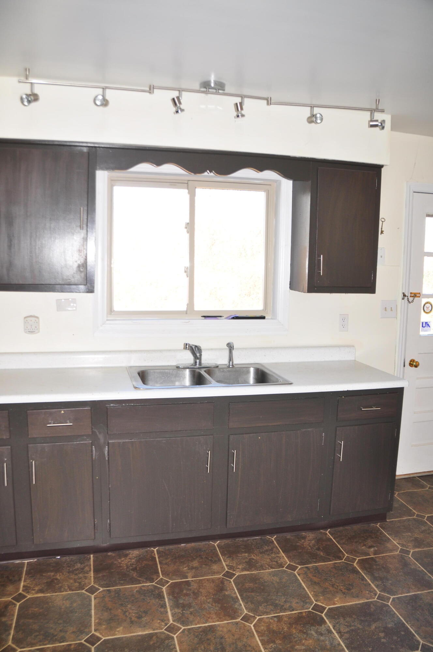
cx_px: 216
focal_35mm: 30
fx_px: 543
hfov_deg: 43.5
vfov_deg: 62.0
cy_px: 326
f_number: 3.5
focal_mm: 20
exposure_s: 1/60
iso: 250
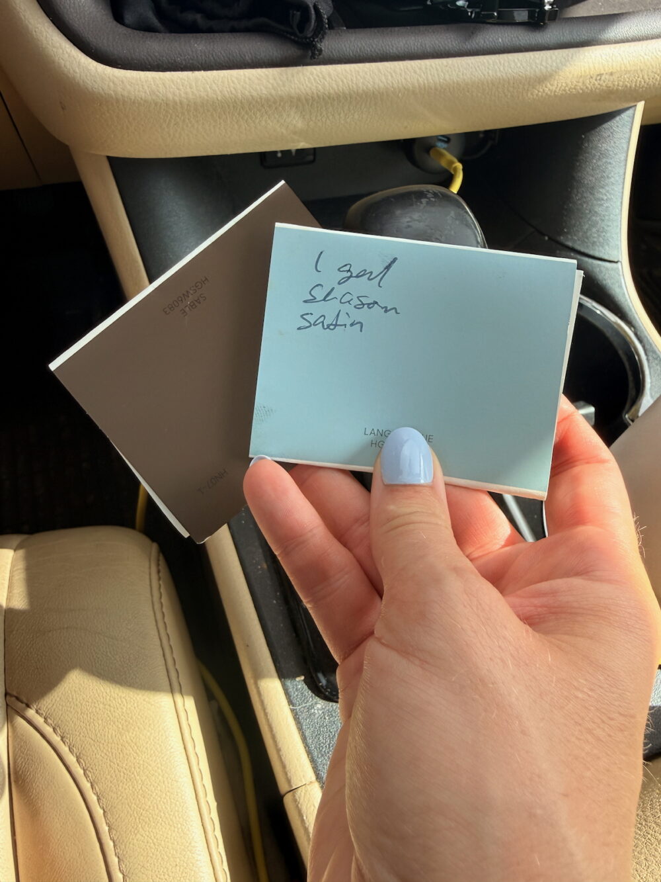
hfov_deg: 56.8
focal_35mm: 24
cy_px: 441
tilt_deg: -53.8
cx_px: 330
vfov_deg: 71.6
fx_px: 611
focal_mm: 2.22
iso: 64
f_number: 2.2
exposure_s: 1/286
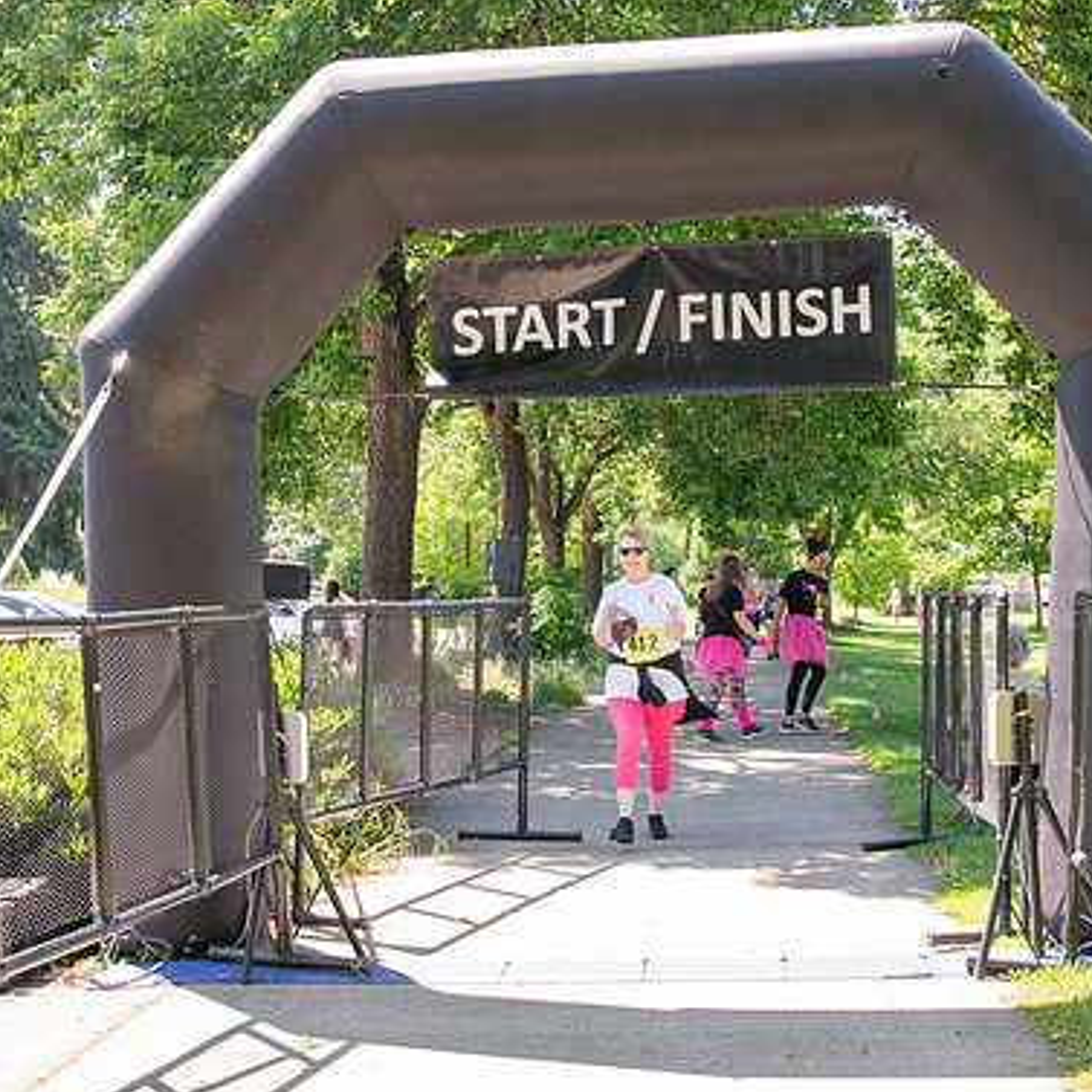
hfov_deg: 36.0
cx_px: 646
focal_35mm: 47
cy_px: 547
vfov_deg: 36.1
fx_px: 1677
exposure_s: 1/400
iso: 500
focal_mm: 24
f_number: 4
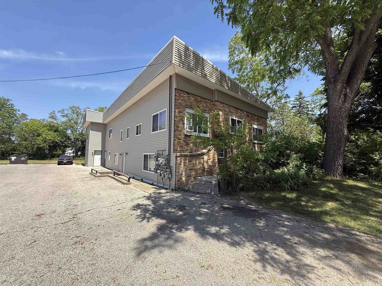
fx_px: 154
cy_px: 143
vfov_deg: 85.7
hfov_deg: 102.1
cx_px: 191
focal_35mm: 14
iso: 50
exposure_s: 1/644
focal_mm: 2.22
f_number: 2.2
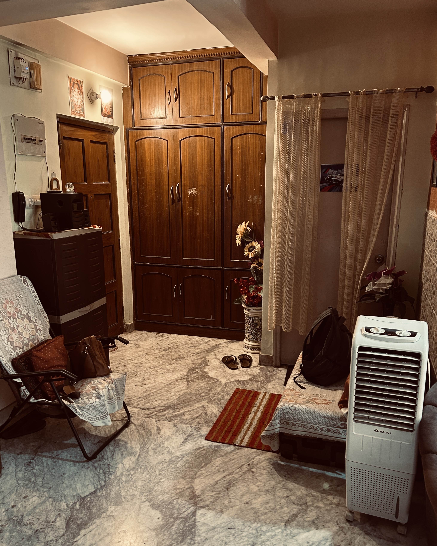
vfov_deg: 62.2
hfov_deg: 51.5
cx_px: 221
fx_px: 453
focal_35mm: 28
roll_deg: -0.6
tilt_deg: -13.2
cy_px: 286
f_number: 1.5
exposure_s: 1/50
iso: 320
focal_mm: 5.7
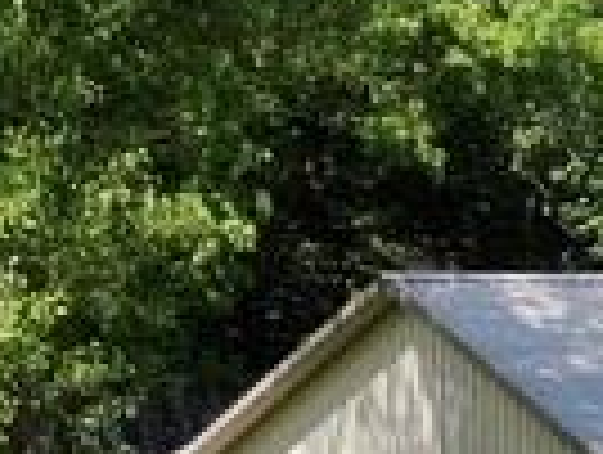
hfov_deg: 6.0
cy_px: 364
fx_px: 5724
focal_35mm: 328
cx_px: 346
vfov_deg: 4.5
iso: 100
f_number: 3.6
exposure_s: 1/640
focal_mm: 7.39
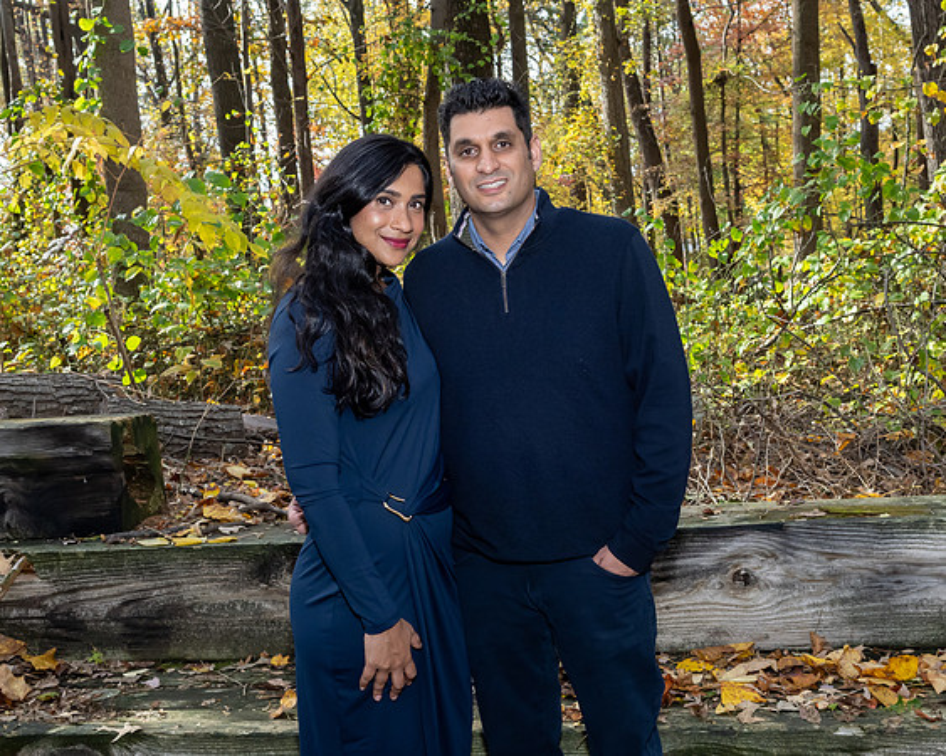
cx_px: 495
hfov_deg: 39.4
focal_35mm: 47
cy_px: 364
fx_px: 1322
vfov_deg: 31.9
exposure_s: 1/250
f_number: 7.1
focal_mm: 26
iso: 800
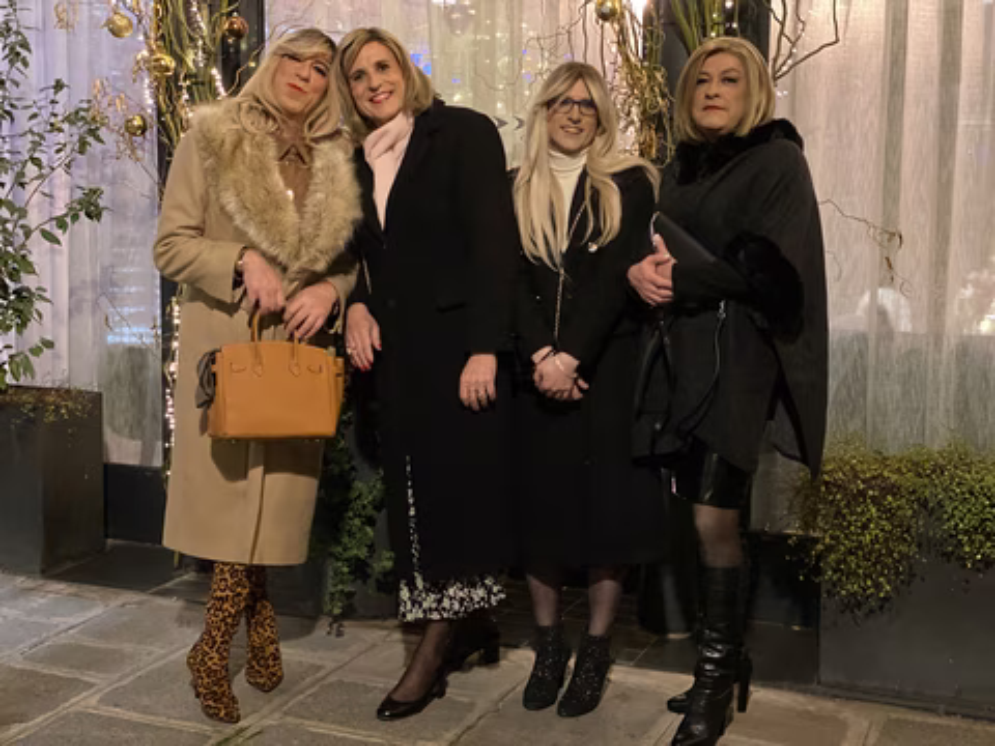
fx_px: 1495
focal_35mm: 52
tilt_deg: -8.6
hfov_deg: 36.8
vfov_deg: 28.0
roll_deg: -1.1
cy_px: 373
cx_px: 498
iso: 500
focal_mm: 6
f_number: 2
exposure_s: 1/14
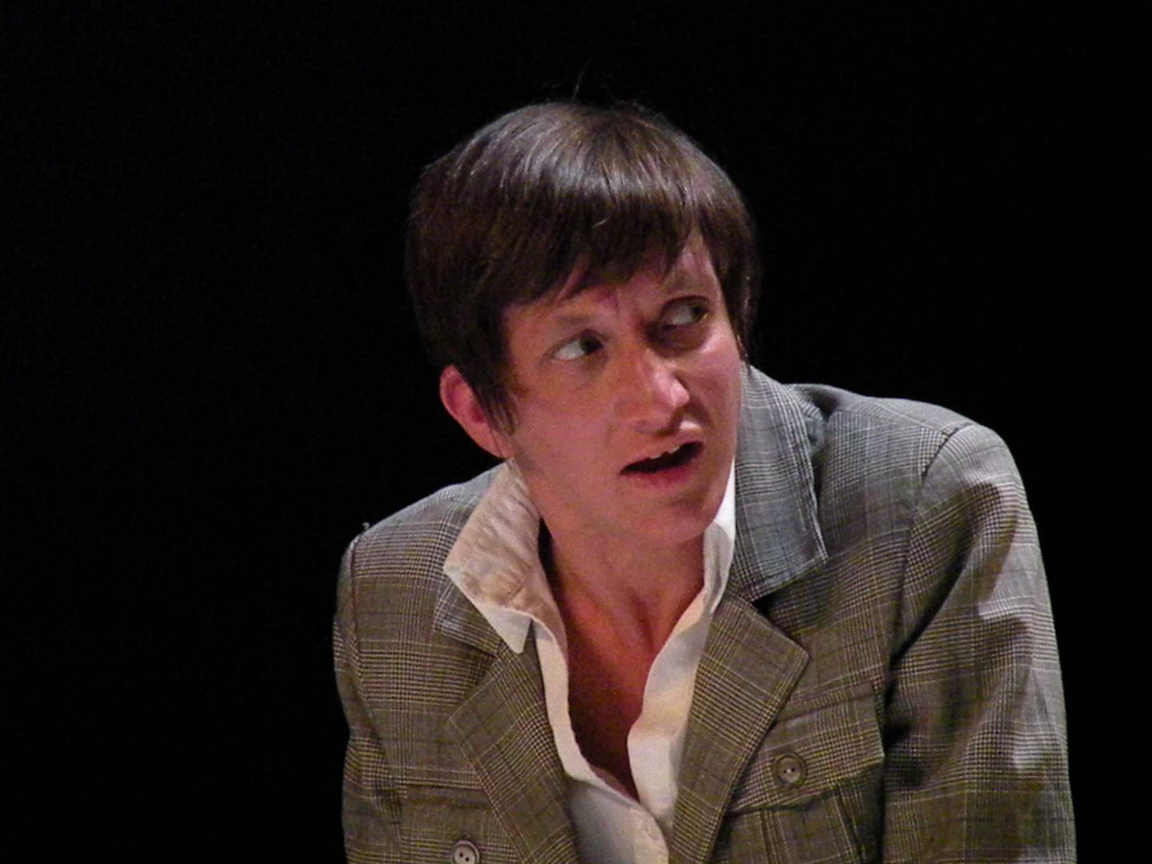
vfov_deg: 3.1
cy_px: 432
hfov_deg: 4.1
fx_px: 16174
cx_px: 576
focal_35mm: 486
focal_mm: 84.2
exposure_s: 1/342
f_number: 5.6
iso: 3200
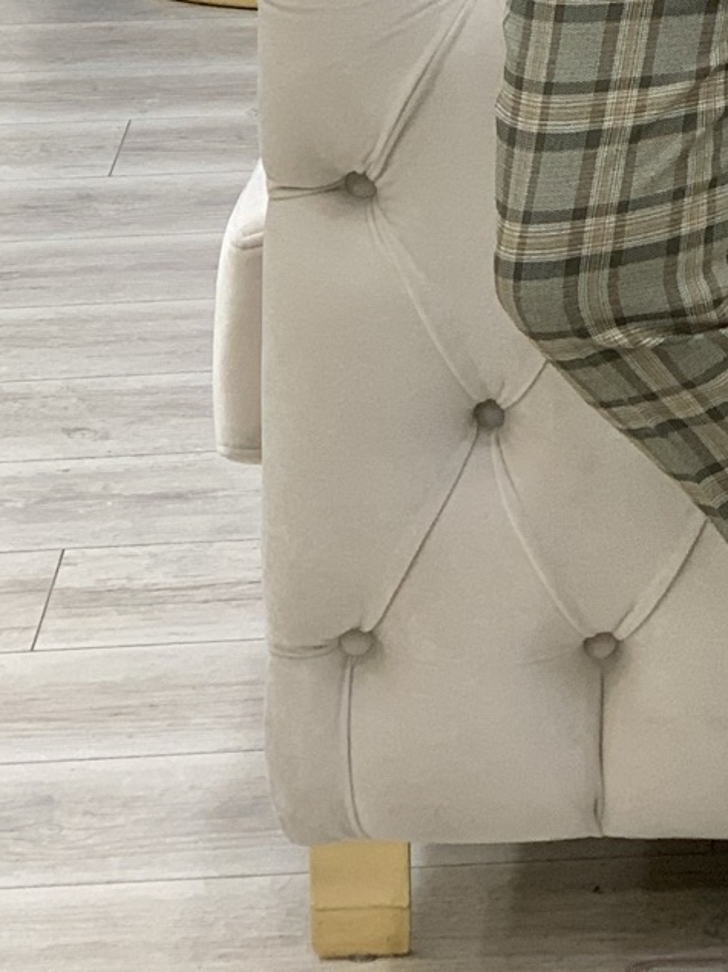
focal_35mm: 168
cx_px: 992
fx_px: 4714
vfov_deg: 11.5
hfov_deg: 8.7
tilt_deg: -11.2
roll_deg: -0.6
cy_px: -271
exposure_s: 1/118
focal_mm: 6
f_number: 2.4
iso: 125
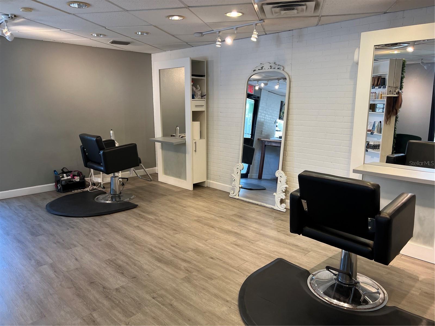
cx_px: 218
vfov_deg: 53.1
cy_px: 163
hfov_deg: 67.3
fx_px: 327
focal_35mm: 26
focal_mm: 5.7
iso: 125
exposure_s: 1/120
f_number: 1.5
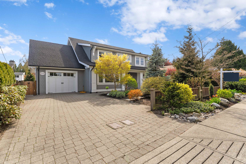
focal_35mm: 18
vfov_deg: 68.6
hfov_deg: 91.3
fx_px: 120
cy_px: 82
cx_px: 123
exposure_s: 1/125
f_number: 8
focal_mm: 17.6
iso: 80
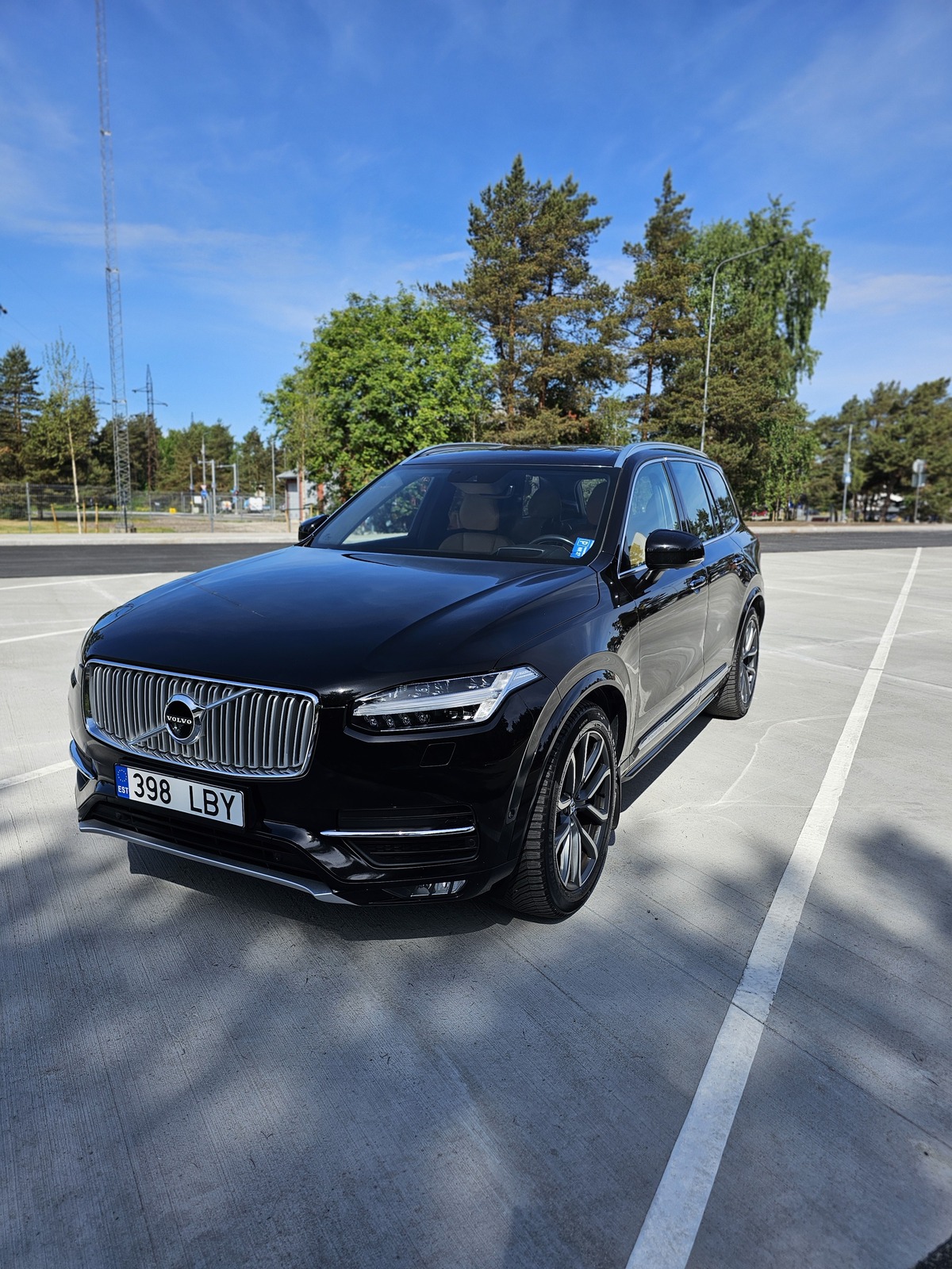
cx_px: 476
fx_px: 843
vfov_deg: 73.9
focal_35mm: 23
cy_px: 634
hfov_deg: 58.9
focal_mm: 6.3
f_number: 1.7
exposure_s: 1/645
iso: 10
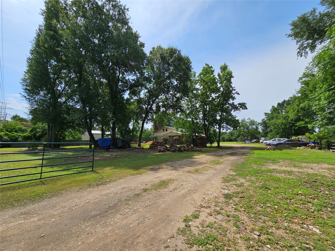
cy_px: 126
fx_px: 126
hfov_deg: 106.2
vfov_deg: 89.9
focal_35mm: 13
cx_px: 168
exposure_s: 1/3327
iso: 50
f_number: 2.2
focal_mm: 2.2
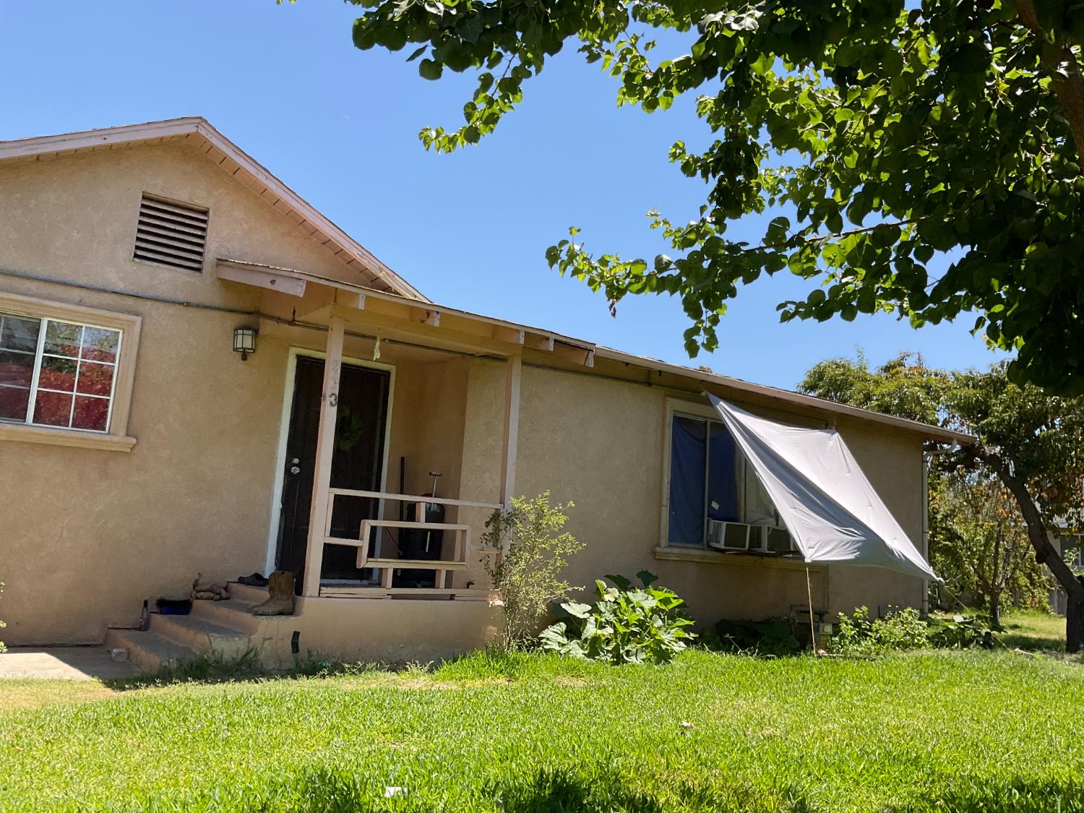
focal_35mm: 29
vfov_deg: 48.2
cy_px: 406
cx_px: 542
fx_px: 908
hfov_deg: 61.7
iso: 16
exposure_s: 1/1035
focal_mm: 3
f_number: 1.8
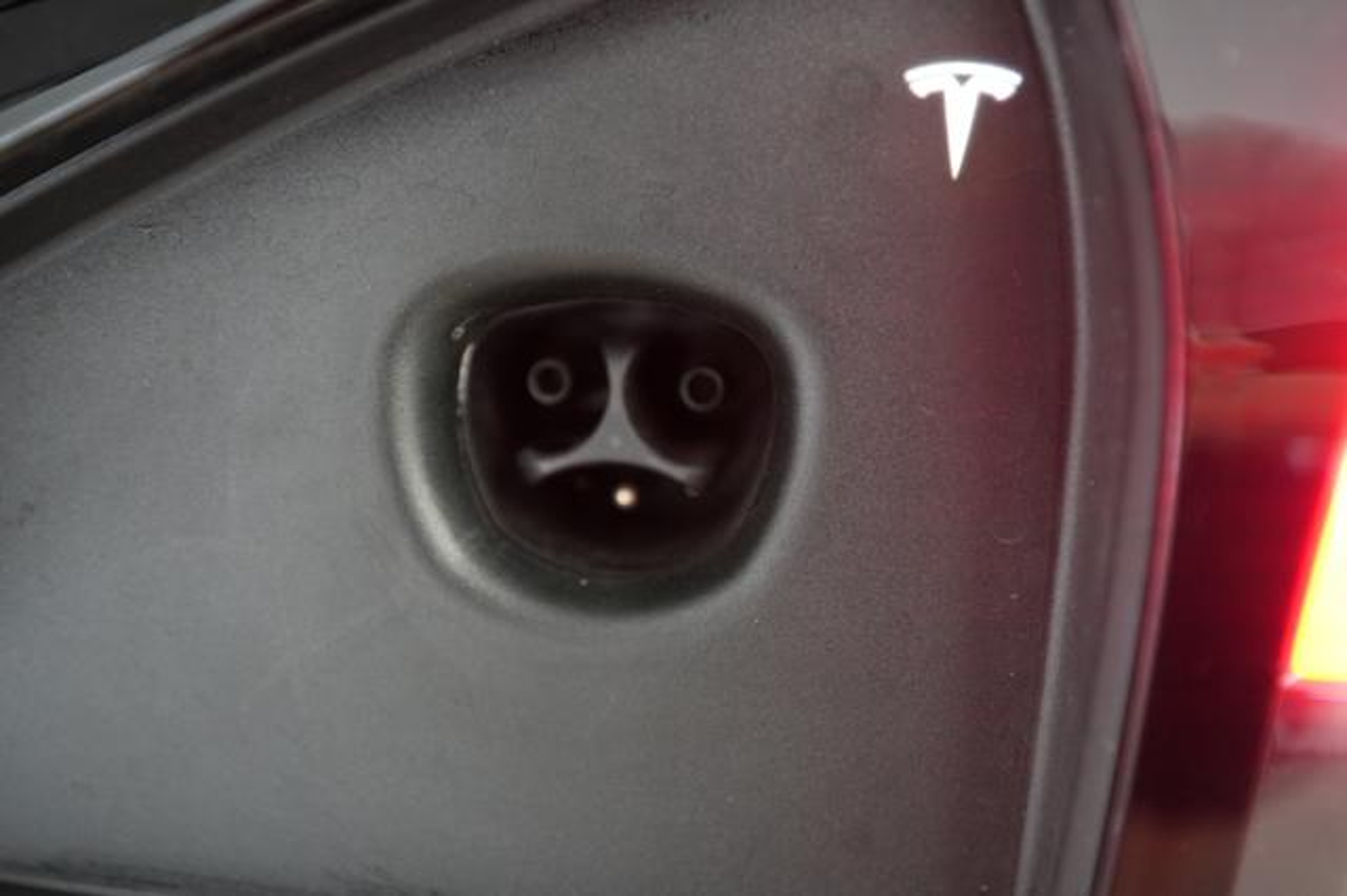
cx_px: 674
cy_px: 448
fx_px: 1010
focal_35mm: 27
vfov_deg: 47.9
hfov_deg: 67.4
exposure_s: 1/60
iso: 3200
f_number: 2.8
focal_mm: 27
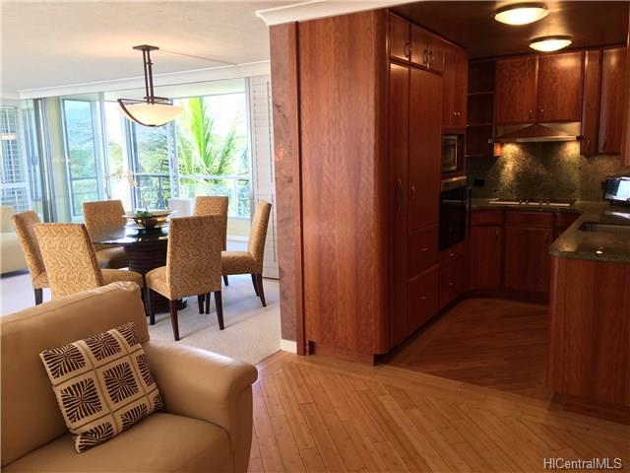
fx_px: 528
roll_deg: +1.3
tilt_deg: -8.1
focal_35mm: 29
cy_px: 236
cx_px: 315
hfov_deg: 61.7
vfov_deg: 48.2
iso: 25
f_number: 2.2
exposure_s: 1/30
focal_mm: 4.15
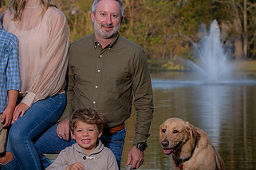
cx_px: 74
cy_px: 73
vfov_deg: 7.2
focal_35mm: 190
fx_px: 1349
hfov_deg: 10.8
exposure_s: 1/160
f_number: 8
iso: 400
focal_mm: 105
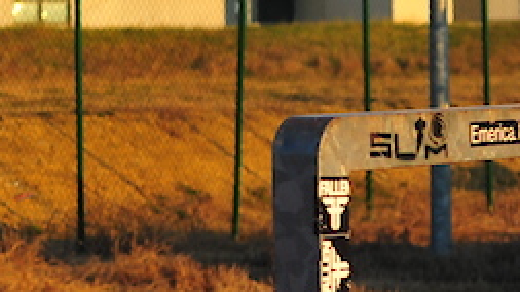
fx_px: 2922
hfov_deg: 9.7
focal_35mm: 212
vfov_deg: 5.7
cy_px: -106
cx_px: -386
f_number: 4
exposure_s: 1/1000
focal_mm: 50
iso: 200
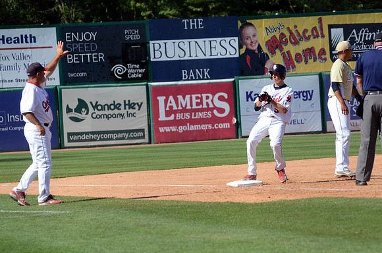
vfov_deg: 5.9
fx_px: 2462
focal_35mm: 232
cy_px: 126
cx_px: 191
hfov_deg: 8.9
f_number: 4.8
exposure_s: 1/8000
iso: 1250
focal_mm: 155
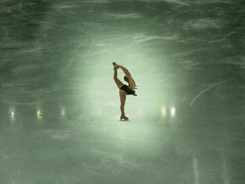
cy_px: 92
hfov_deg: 9.9
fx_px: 1408
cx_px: 122
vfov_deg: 7.5
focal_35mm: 199
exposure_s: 1/180
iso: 100
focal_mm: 50.48
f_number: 4.5
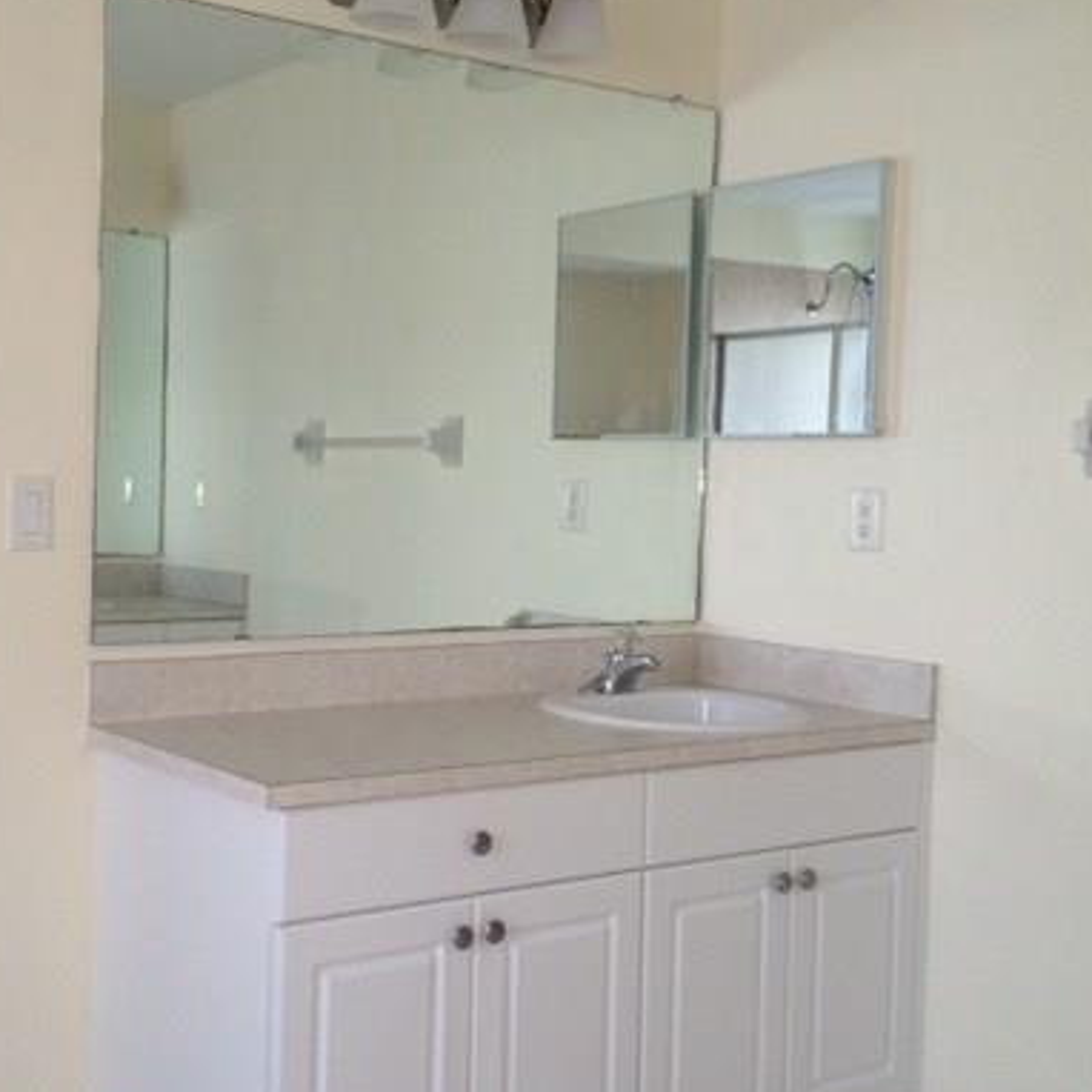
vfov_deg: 39.2
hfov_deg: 38.2
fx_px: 1535
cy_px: 529
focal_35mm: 43
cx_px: 280
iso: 80
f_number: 2.2
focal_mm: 4.15
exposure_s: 1/30
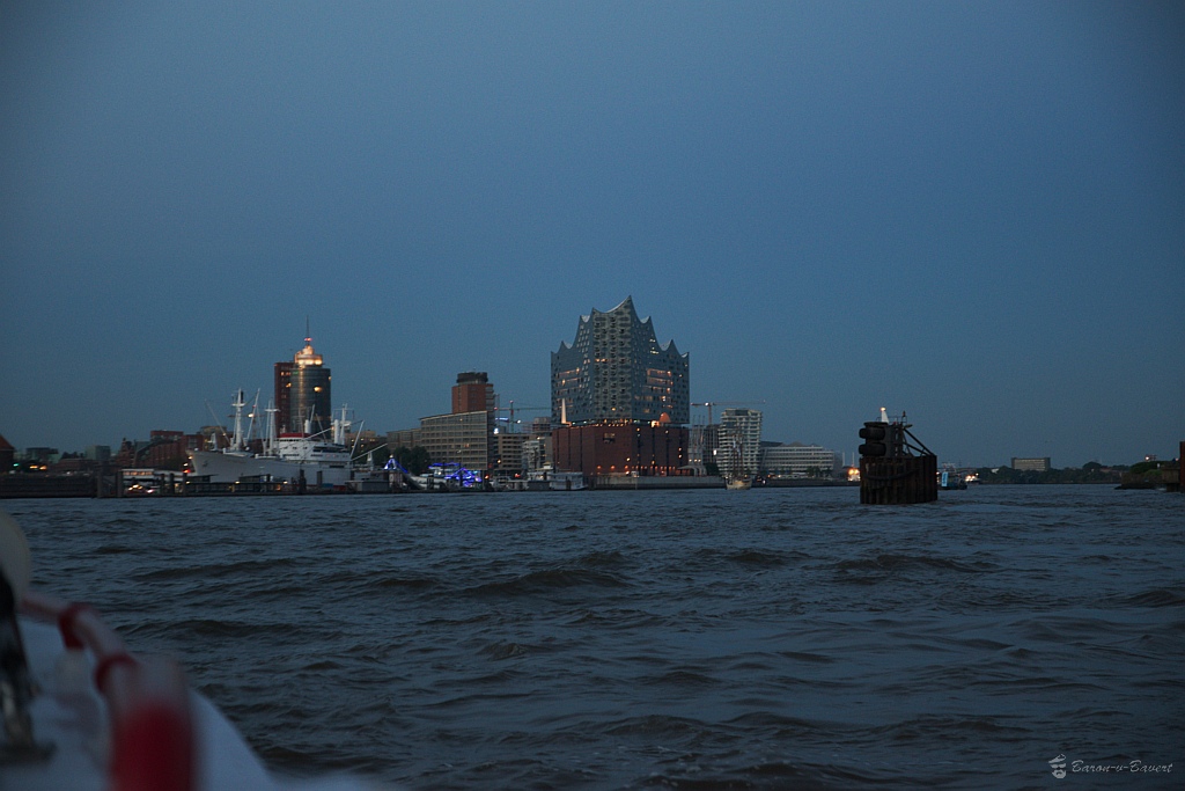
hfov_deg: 27.0
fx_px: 2469
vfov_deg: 18.2
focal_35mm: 75
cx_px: 592
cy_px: 396
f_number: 2.8
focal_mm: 50
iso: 1100
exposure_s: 1/60
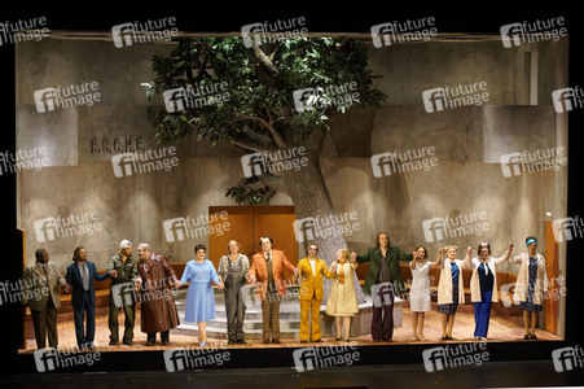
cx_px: 292
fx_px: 1410
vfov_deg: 15.7
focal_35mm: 87
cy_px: 194
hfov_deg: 23.4
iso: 1600
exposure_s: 1/125
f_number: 5.6
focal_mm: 87
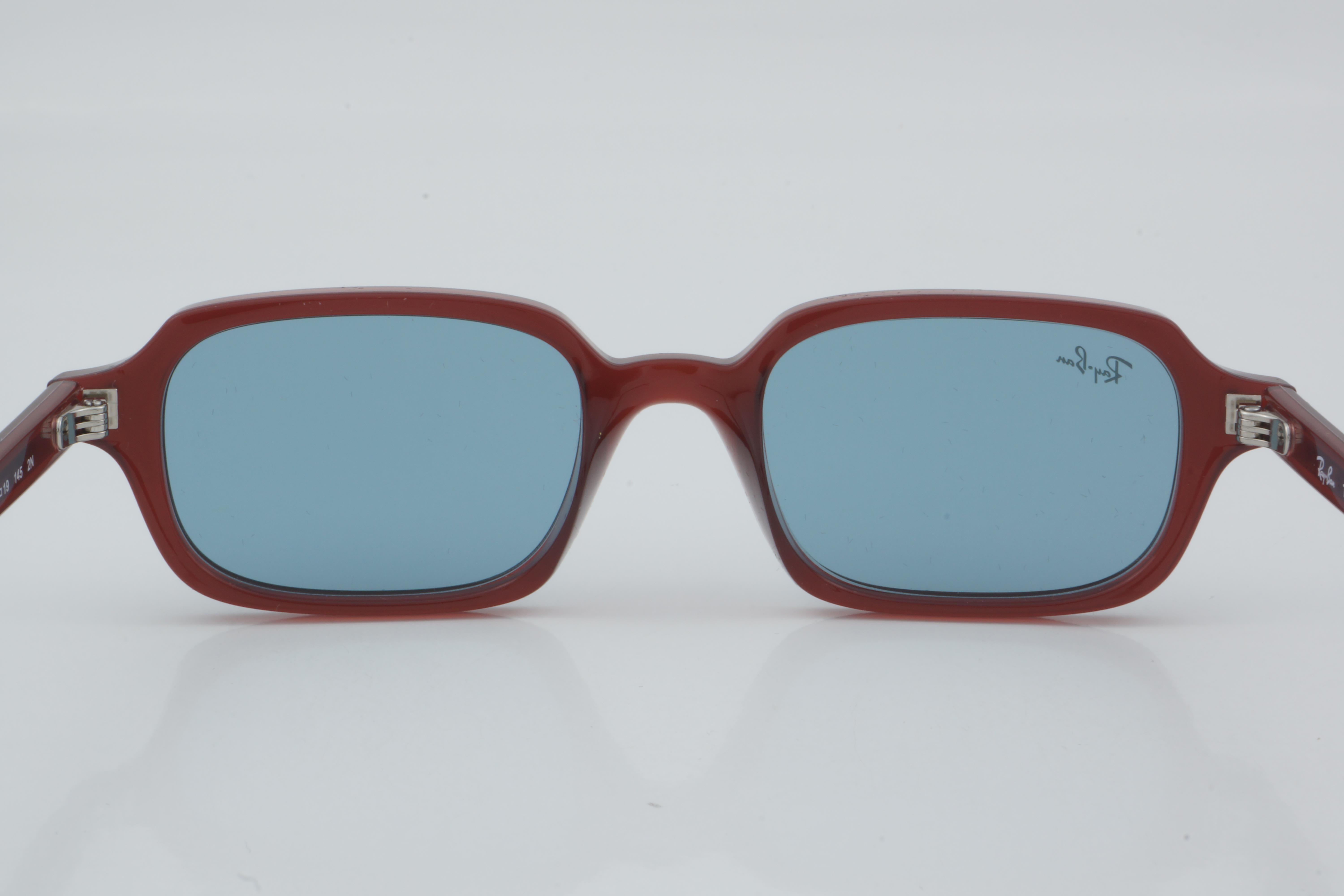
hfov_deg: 24.6
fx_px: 3080
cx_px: 672
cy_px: 448
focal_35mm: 82
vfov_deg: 16.6
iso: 100
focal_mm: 55
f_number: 29
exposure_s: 1/4
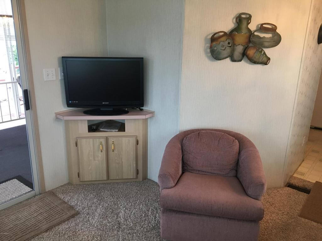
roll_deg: -2.2
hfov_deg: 61.7
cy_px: 120
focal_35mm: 29
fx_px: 270
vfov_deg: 48.2
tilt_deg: -16.2
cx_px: 161
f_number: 2.2
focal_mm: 4.15
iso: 100
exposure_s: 1/30
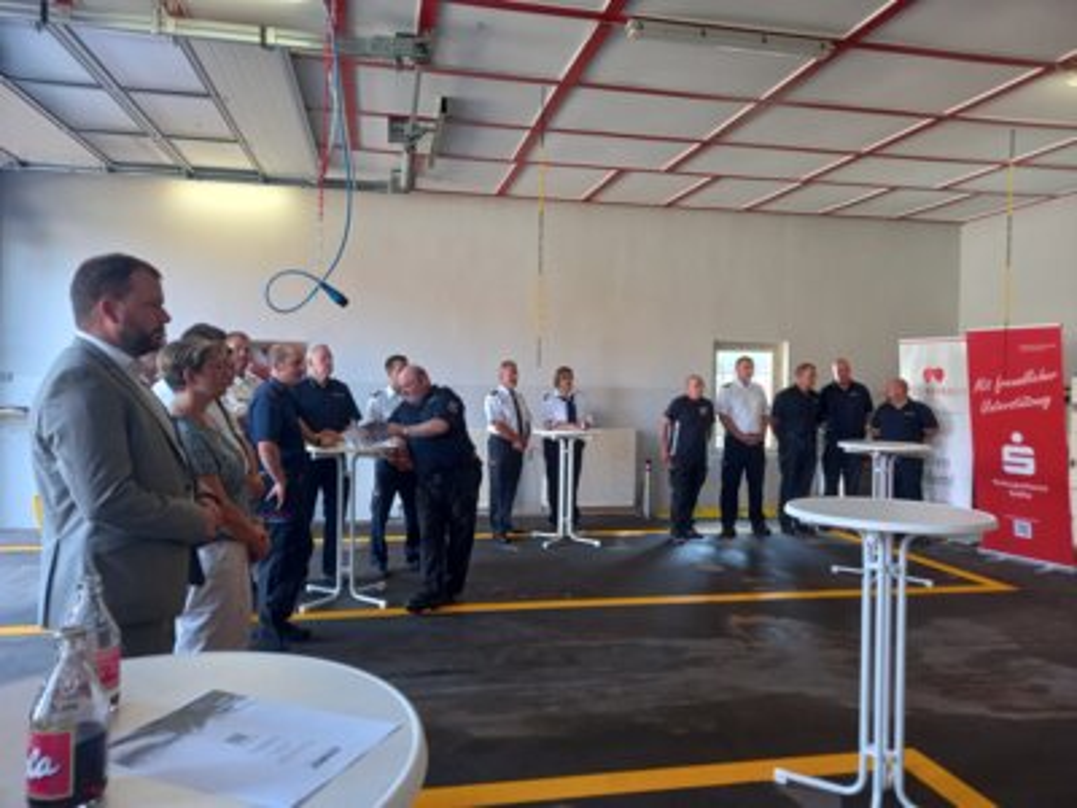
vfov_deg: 54.9
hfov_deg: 69.4
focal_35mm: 25
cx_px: 538
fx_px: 778
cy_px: 404
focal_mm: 4.6
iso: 125
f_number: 2
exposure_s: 1/50
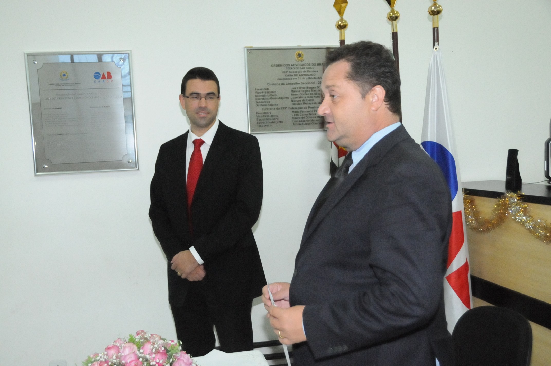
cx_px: 276
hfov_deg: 49.6
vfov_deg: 34.1
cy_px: 183
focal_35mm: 39
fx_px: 596
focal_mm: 26
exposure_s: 1/250
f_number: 4.5
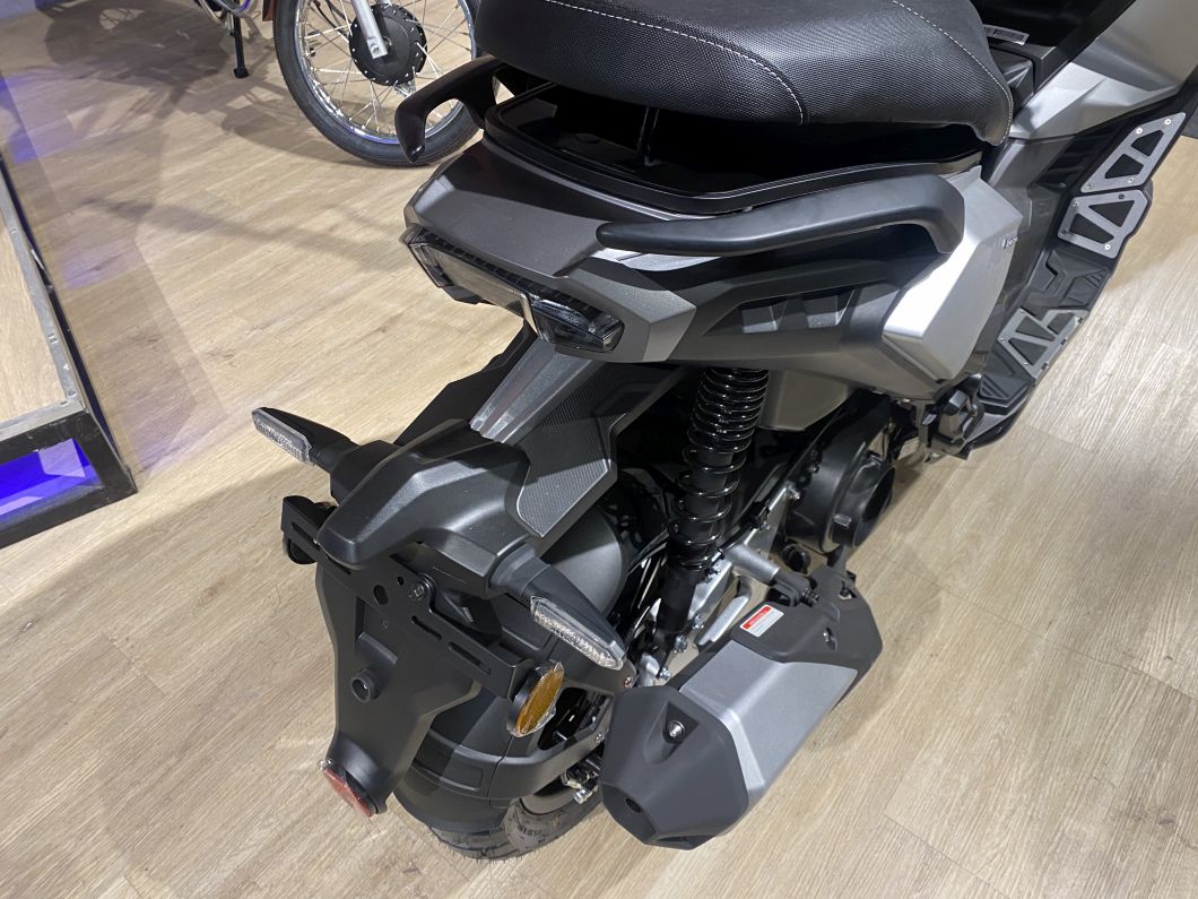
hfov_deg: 67.3
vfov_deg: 53.1
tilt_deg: -44.4
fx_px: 900
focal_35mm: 26
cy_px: 450
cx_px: 599
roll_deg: +3.3
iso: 125
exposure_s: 1/50
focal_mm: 4.25
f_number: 1.8
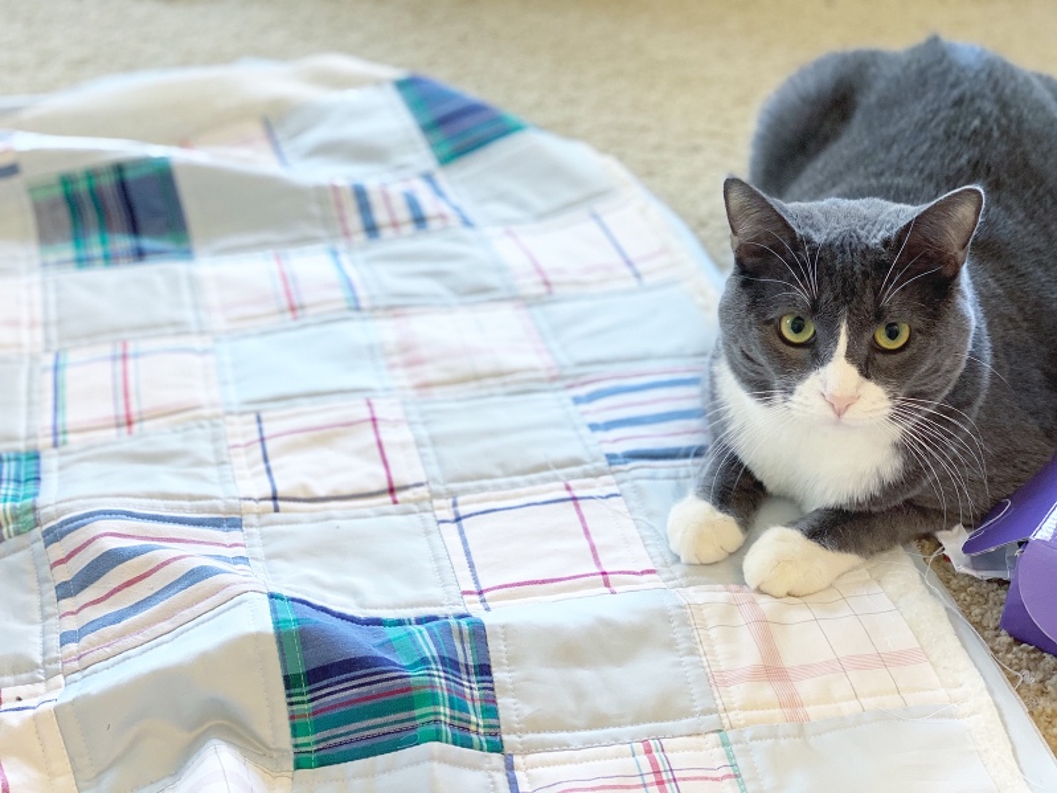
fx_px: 1588
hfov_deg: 36.8
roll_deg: -1.9
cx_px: 528
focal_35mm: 52
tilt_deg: -33.0
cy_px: 396
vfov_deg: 28.0
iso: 400
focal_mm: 6
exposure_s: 1/40
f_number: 2
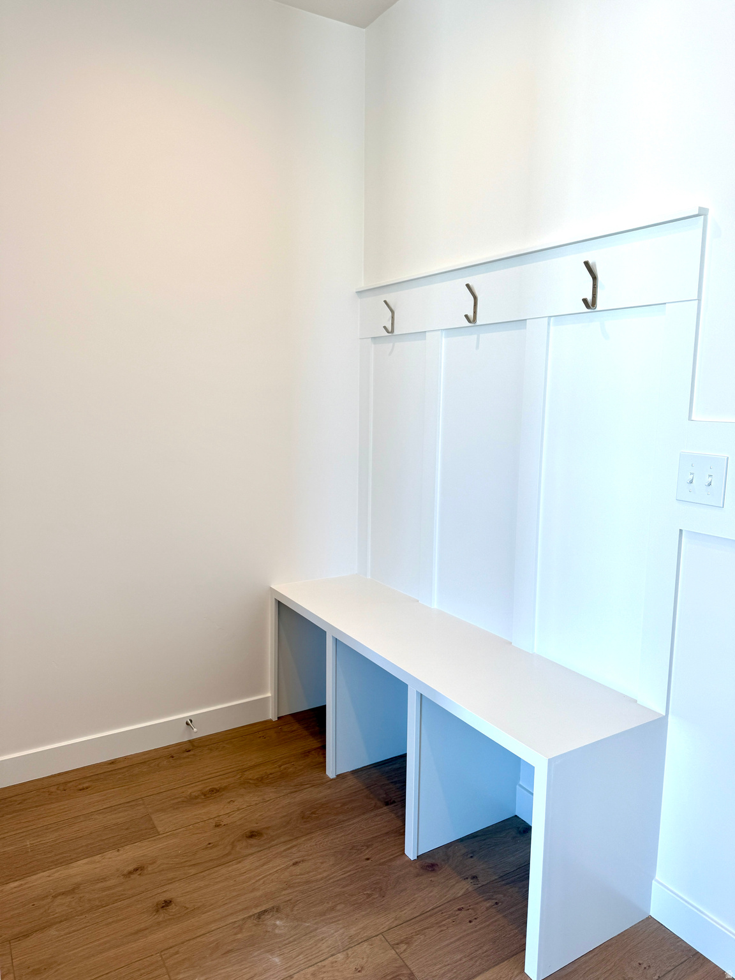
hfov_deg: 56.8
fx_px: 679
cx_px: 368
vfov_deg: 71.6
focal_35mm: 24
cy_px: 490
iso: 64
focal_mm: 6.76
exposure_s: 1/155
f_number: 1.78
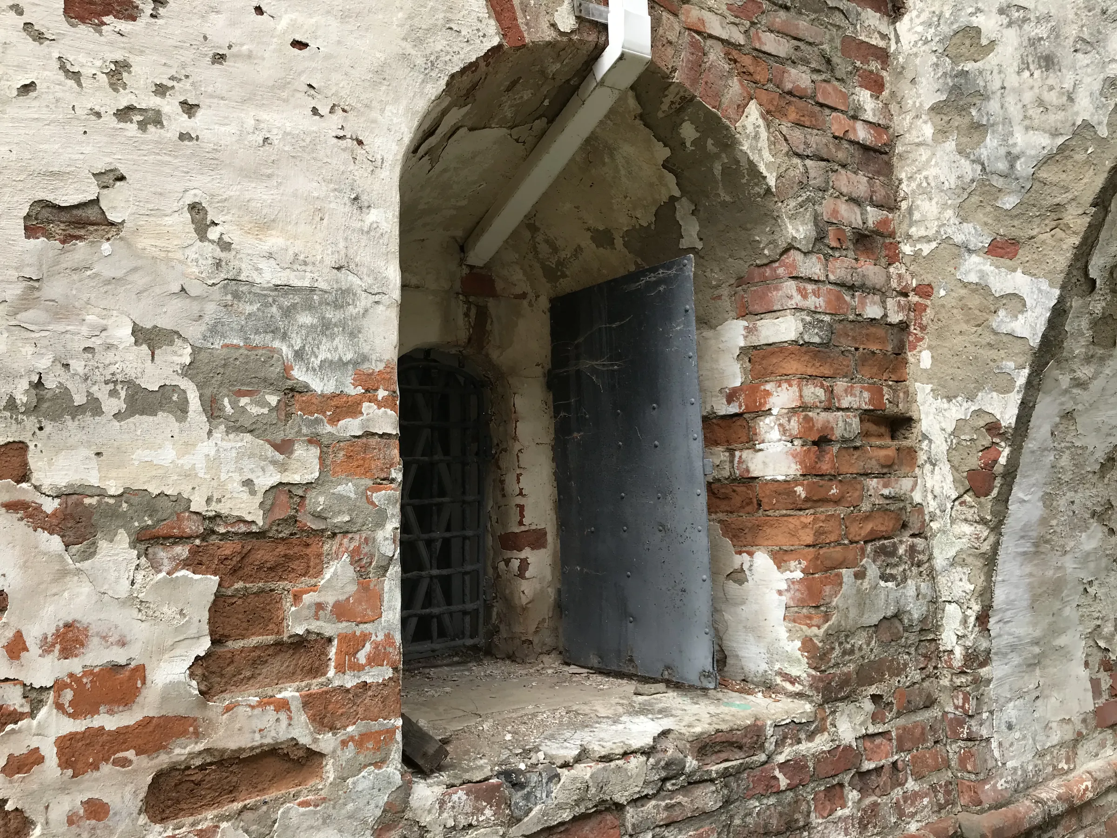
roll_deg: +3.1
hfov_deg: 63.4
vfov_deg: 49.7
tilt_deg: +3.7
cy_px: 419
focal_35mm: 28
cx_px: 558
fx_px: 904
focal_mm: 3.99
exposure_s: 1/517
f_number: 1.8
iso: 20
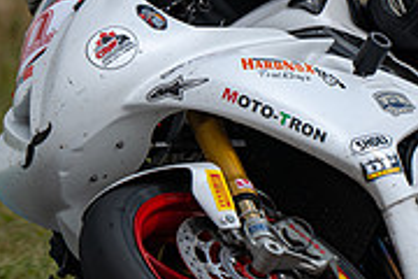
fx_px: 22466
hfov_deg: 1.1
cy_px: 22
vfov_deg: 0.7
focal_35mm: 1935
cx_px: 423
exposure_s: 1/1250
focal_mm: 600
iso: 180
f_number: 6.3
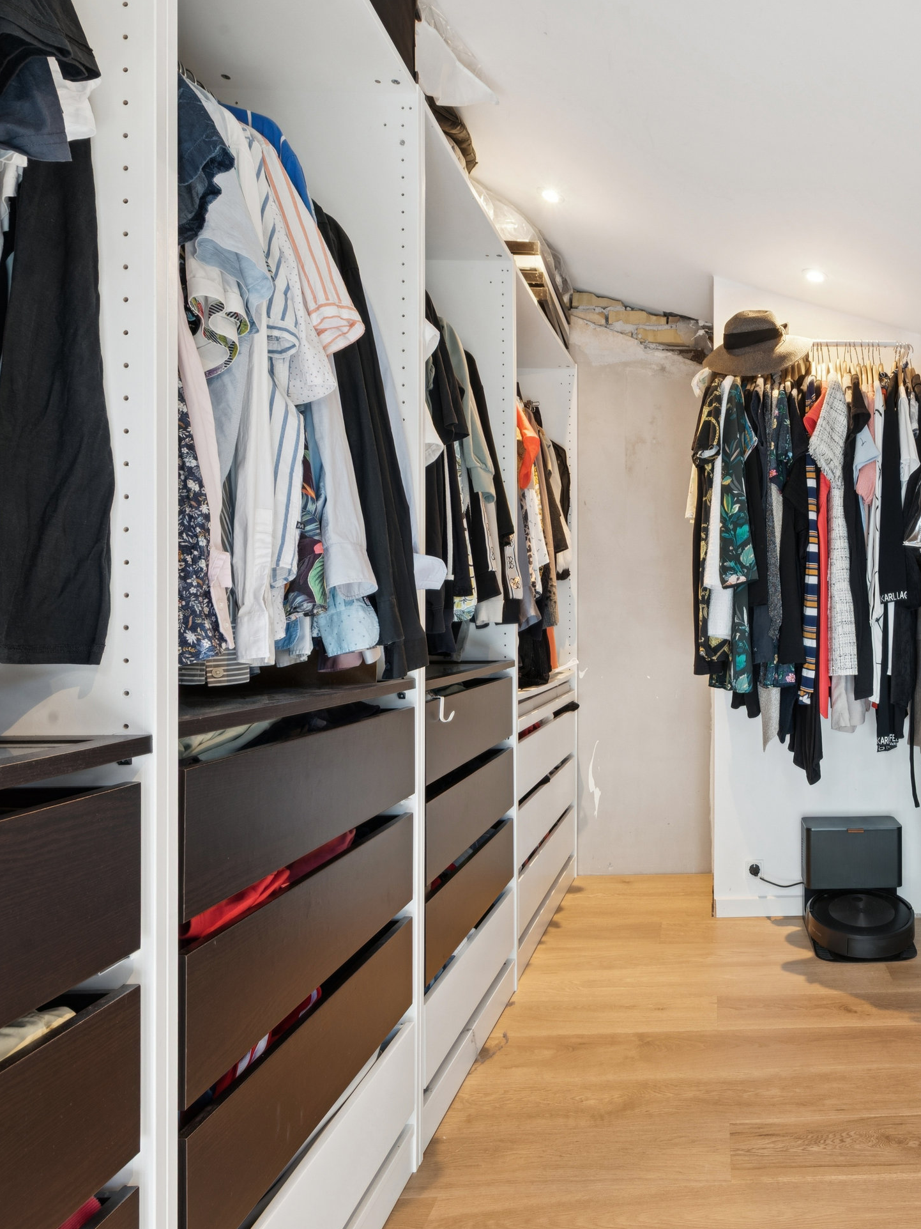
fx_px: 851
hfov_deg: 53.1
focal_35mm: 24
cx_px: 738
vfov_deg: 71.6
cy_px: 612
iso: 400
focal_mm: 16
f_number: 13
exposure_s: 1.6
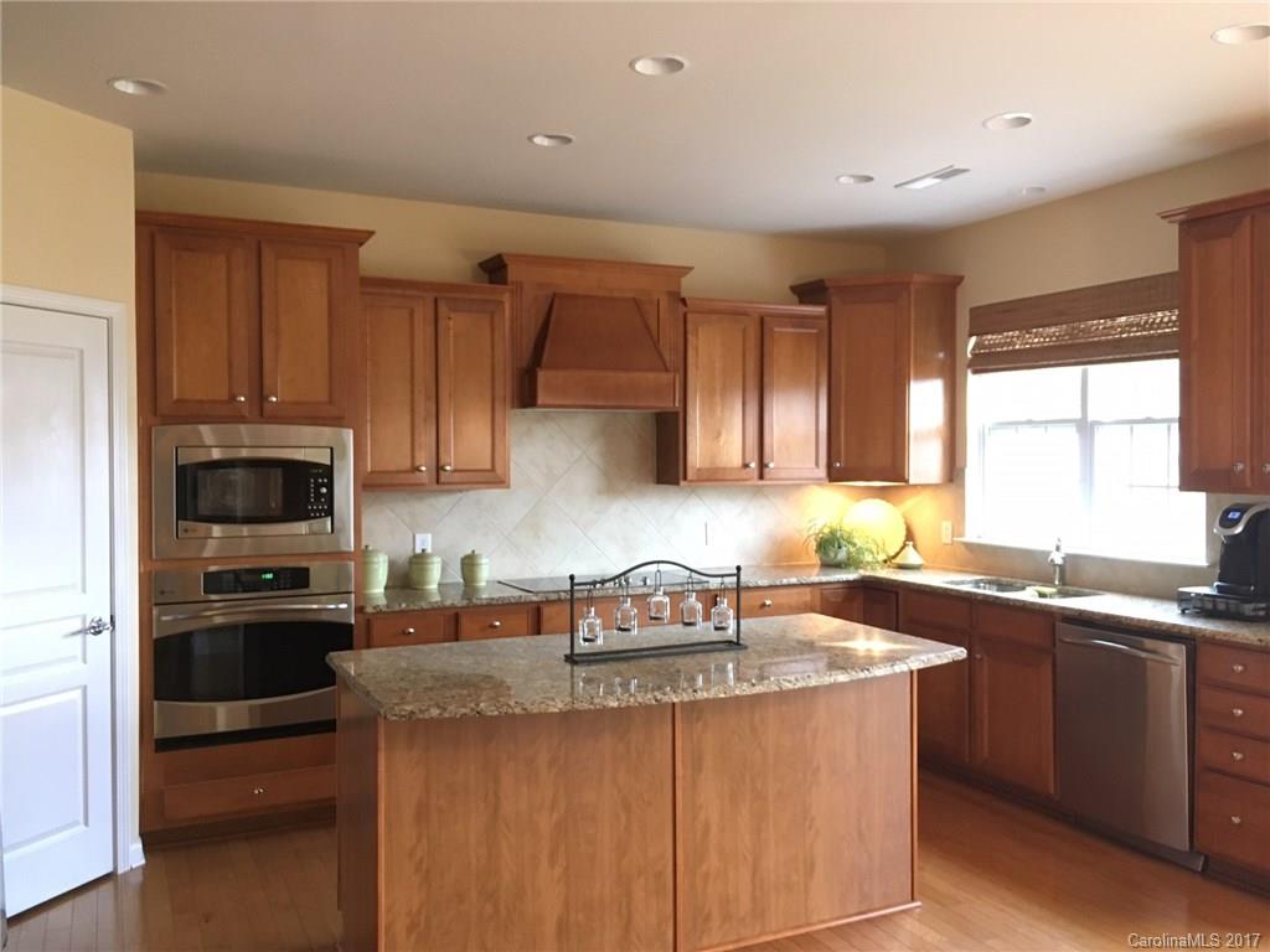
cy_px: 476
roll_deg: +0.5
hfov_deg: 61.7
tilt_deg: -2.7
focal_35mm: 29
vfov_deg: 48.2
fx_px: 1064
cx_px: 635
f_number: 2.2
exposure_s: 1/17
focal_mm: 4.15
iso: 200
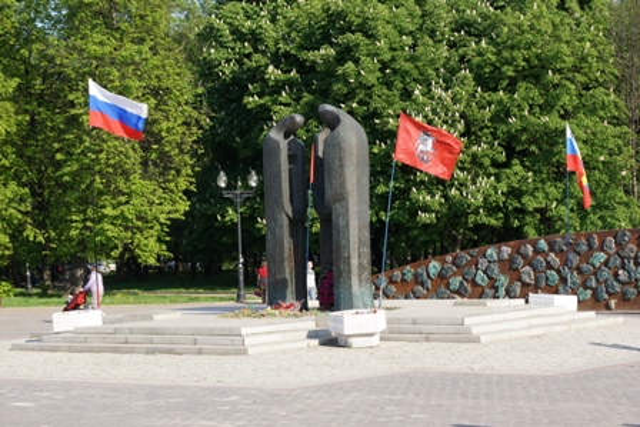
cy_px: 214
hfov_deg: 24.6
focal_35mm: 82
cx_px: 320
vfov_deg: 16.6
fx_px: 1467
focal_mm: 55
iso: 400
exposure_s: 1/500
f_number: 9
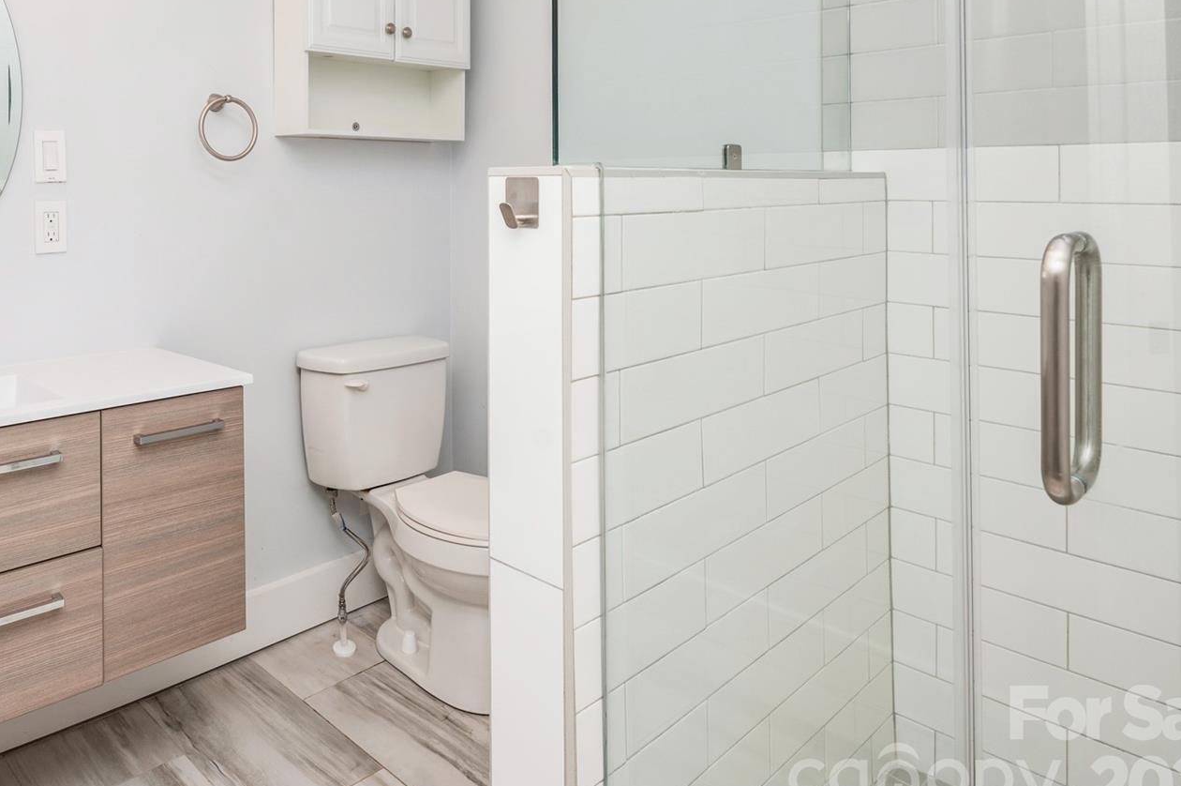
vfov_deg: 48.1
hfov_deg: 66.8
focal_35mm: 26
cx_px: 359
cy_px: 223
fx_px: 852
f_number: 7.1
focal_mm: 16
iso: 200
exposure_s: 1/60
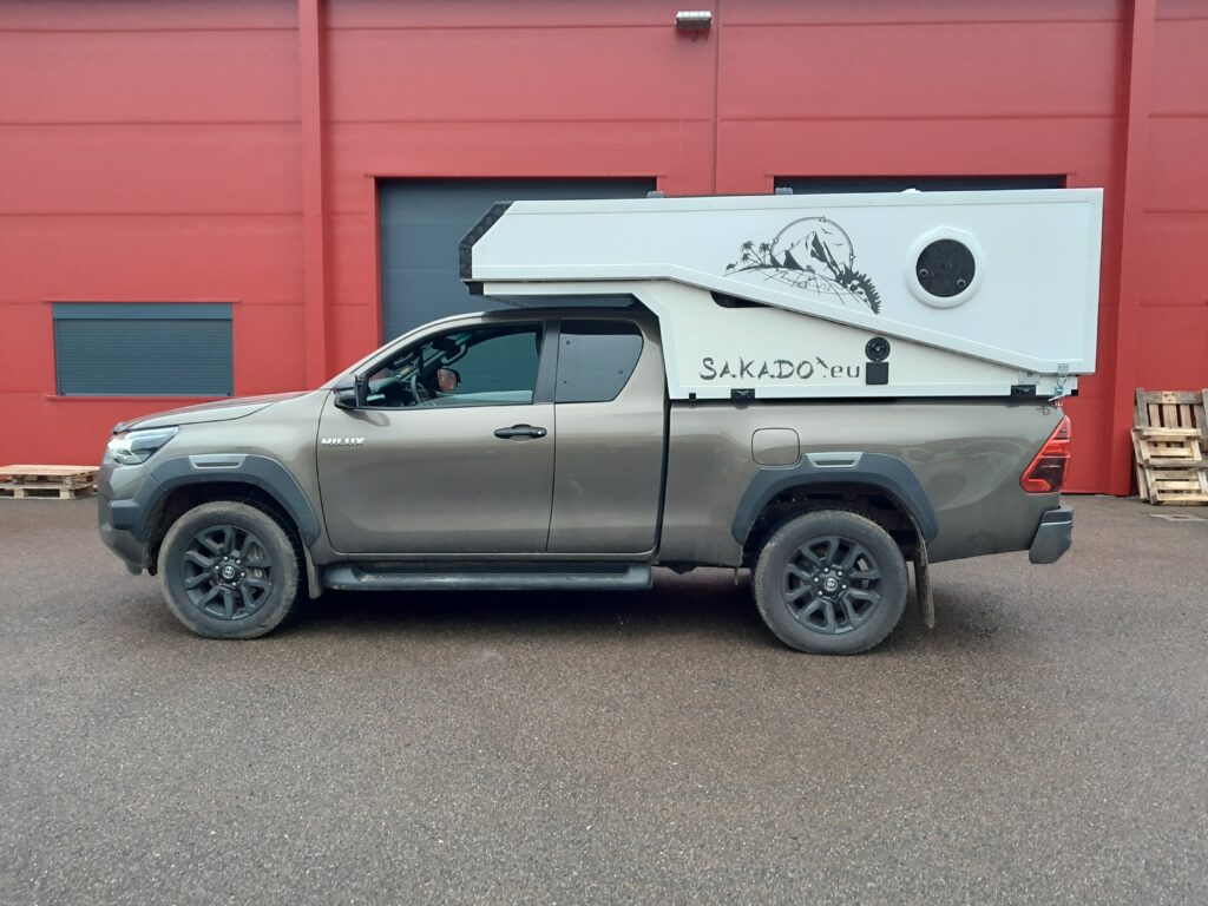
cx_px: 604
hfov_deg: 67.3
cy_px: 453
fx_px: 907
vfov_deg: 53.1
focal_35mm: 26
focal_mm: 4
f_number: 1.8
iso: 80
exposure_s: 1/60
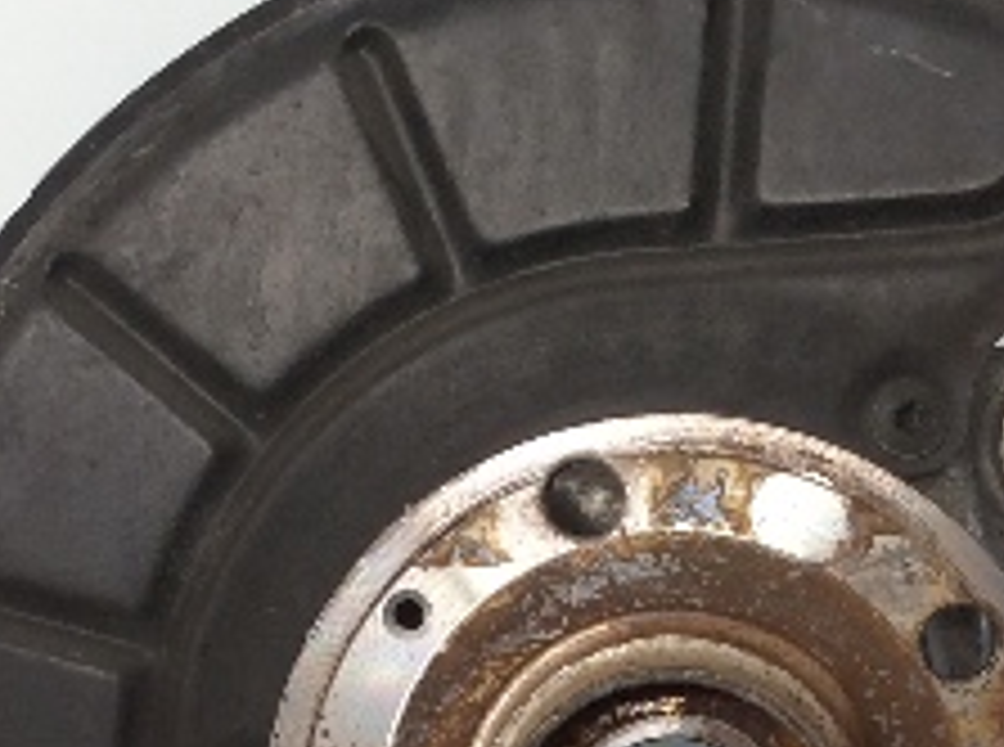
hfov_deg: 21.4
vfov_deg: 15.7
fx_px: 2661
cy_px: 760
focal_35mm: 92
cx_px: 572
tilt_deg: -70.5
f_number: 2.4
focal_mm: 3.3
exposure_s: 1/40
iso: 32
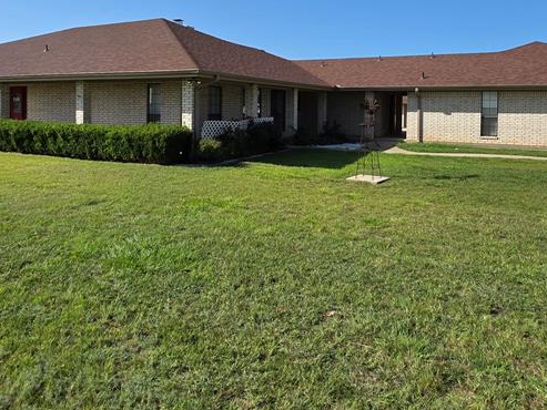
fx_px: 427
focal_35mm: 27
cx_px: 256
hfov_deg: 65.3
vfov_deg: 49.8
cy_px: 116
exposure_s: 1/2308
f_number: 1.9
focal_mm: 2.2
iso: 40
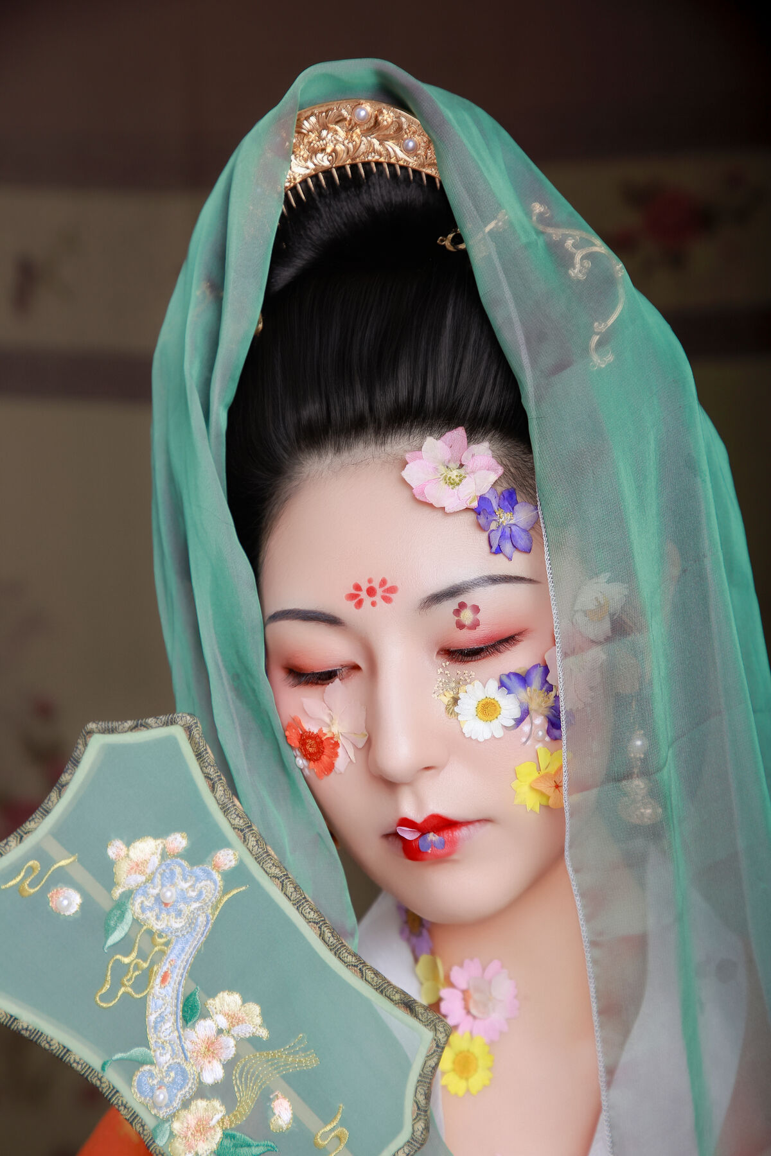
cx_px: 386
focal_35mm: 79
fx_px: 2538
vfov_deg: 25.7
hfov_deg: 17.3
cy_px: 578
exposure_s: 1/160
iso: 100
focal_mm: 80
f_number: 6.3
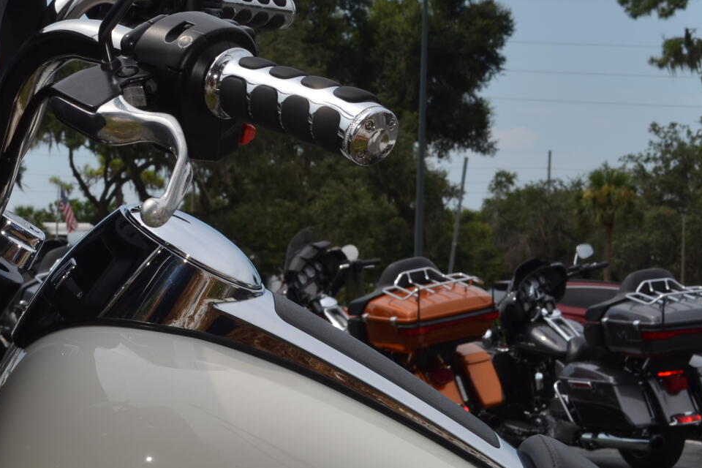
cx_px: 13
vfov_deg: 13.7
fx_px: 1950
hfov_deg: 19.8
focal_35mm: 100
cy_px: 229
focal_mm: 32
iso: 100
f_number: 11
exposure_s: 1/200
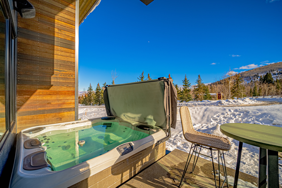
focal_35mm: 14
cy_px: 94
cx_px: 141
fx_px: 110
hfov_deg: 104.2
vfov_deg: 81.3
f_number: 13
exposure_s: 1/2000
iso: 125
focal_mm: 14
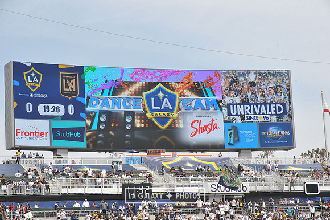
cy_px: 110
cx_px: 165
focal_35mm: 105
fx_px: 962
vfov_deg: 13.0
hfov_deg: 19.5
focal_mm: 105
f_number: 10
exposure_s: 1/400
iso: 250
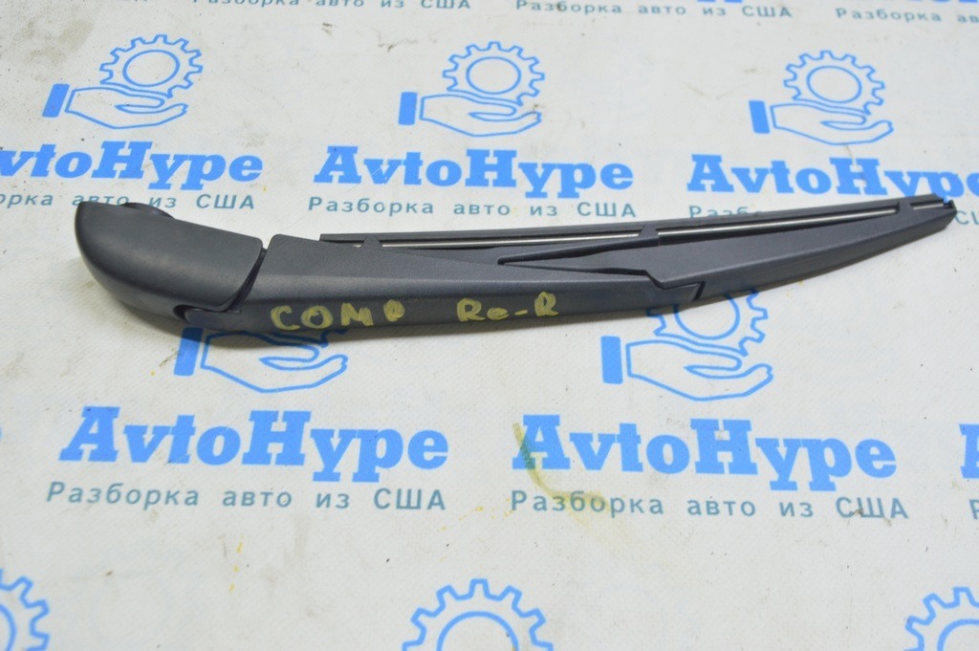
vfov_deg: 35.4
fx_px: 1019
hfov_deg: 51.3
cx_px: 490
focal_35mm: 38
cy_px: 326
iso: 400
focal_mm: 25
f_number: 5.6
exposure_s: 1/15
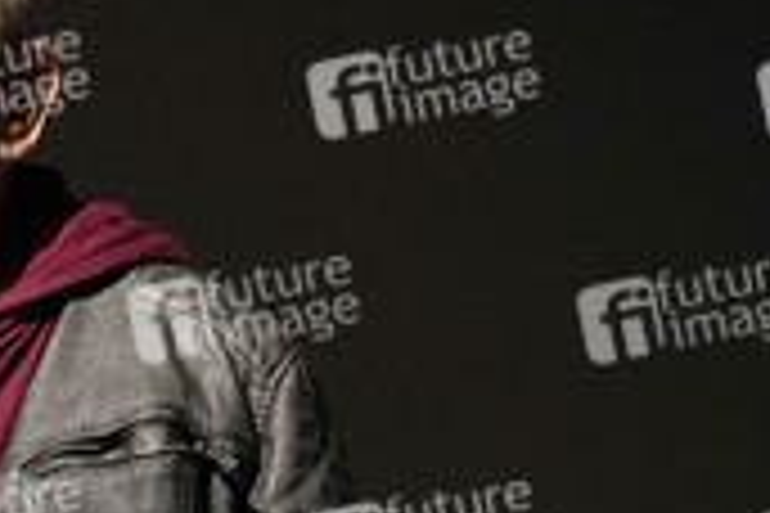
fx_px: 10073
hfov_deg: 4.4
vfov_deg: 2.9
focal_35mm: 471
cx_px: -146
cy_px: 423
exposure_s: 1/200
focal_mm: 179
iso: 2000
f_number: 5.6
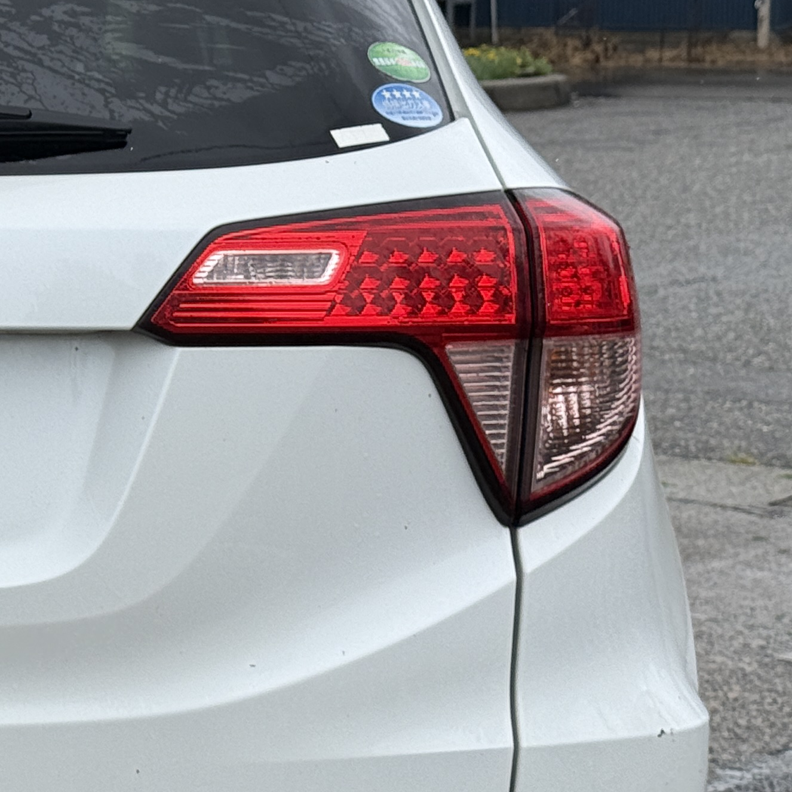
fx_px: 3339
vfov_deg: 13.5
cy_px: 419
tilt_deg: -8.8
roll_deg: +1.7
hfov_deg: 13.0
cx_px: -258
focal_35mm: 129
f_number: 1.78
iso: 80
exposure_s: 1/2494
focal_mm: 6.76
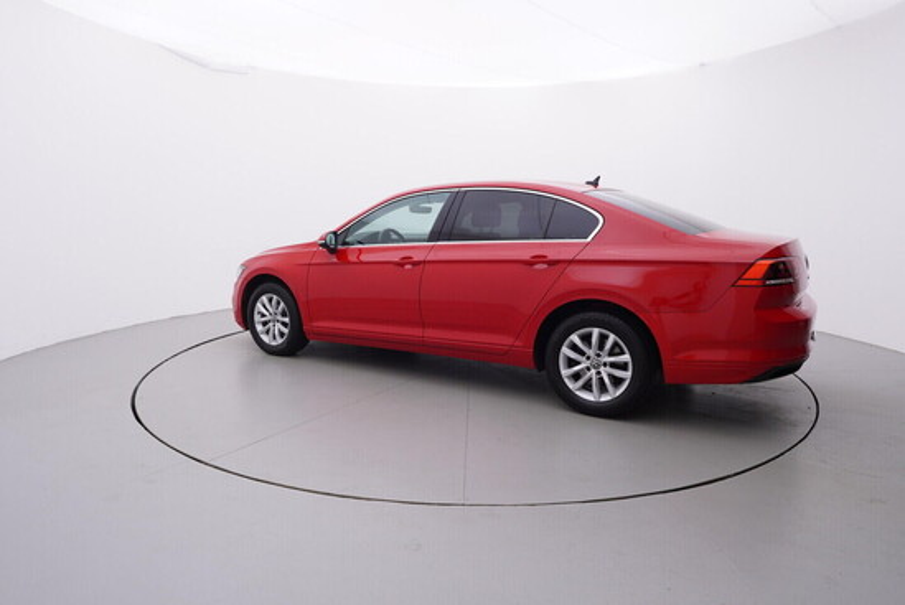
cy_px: 302
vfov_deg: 56.2
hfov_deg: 77.3
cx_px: 452
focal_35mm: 22
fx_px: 566
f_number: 5
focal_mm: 15
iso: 200
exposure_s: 1/80
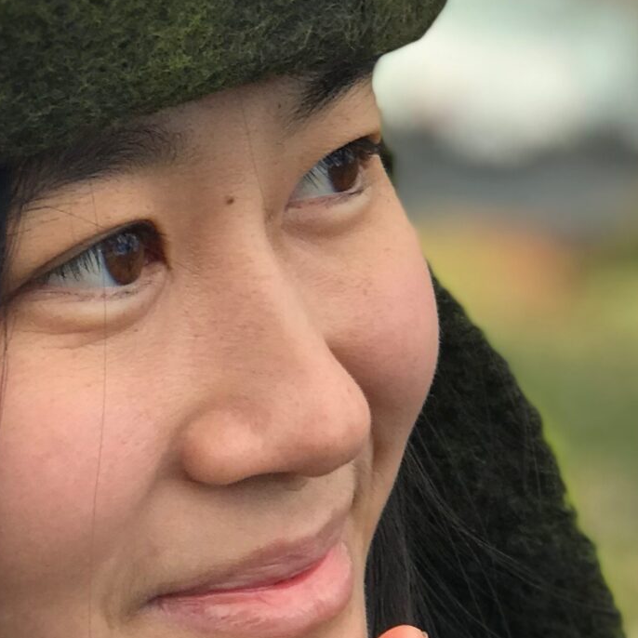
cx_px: -158
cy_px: 347
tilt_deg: -12.0
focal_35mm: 188
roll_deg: -4.8
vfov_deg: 9.3
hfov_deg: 9.2
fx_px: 3920
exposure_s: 1/361
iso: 20
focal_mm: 6.6
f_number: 2.8
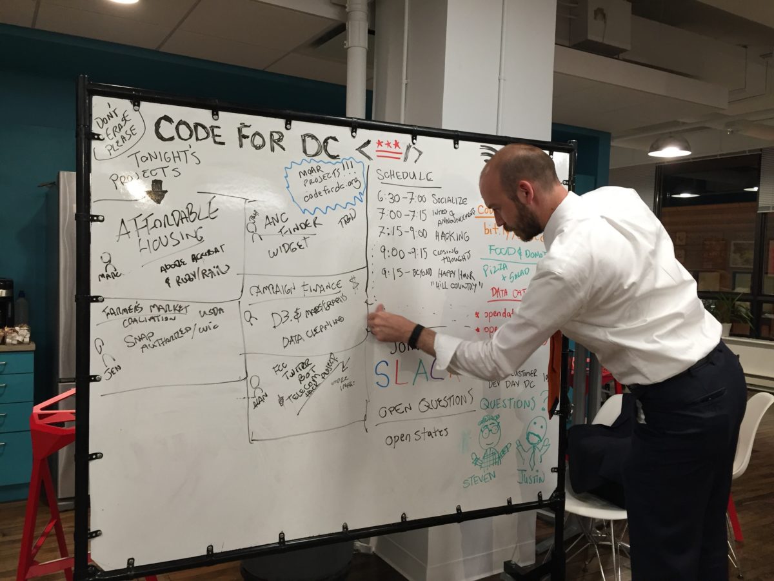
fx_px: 648
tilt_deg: -1.7
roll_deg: -0.9
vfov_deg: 48.2
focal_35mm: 29
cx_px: 387
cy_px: 290
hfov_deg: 61.7
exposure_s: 1/30
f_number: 2.2
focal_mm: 4.15
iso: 100
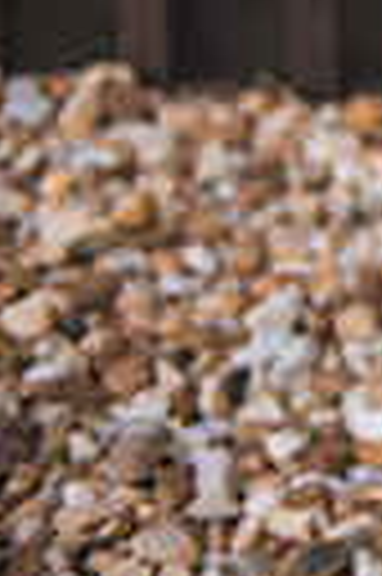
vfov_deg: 11.5
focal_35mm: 172
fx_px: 2745
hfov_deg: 7.0
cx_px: 1182
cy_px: -286
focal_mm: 38
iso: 100
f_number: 2.8
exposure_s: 1/320
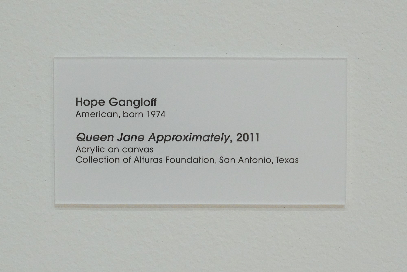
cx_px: 204
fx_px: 667
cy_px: 136
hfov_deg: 33.9
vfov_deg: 23.0
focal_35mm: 59
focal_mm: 59
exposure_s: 1/100
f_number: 8
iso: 6400
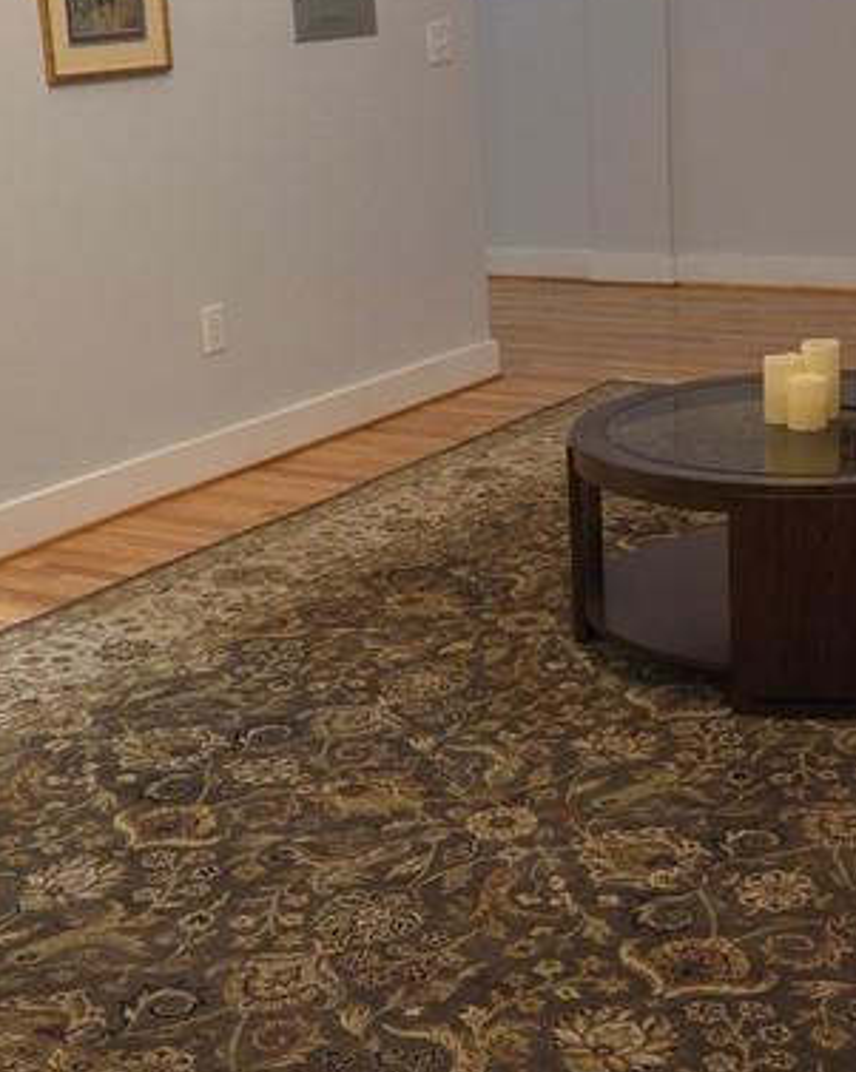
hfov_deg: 25.0
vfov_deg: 31.0
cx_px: 446
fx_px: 1934
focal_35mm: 61
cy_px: 549
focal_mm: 5.4
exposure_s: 1/24
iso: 320
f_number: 1.8
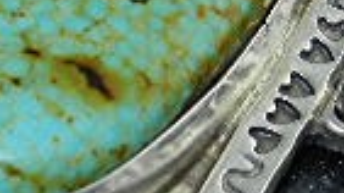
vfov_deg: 6.3
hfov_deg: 11.1
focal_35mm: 193
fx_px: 1759
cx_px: 76
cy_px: 83
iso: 200
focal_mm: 7.1
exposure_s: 1/30
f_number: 3.7
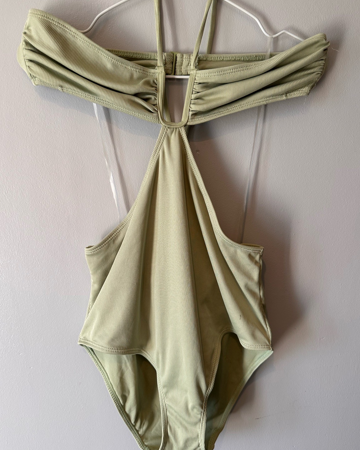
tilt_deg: -15.9
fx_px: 346
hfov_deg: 54.9
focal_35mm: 26
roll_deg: +1.0
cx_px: 180
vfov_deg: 66.0
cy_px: 228
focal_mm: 6.86
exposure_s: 1/121
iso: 125
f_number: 1.78
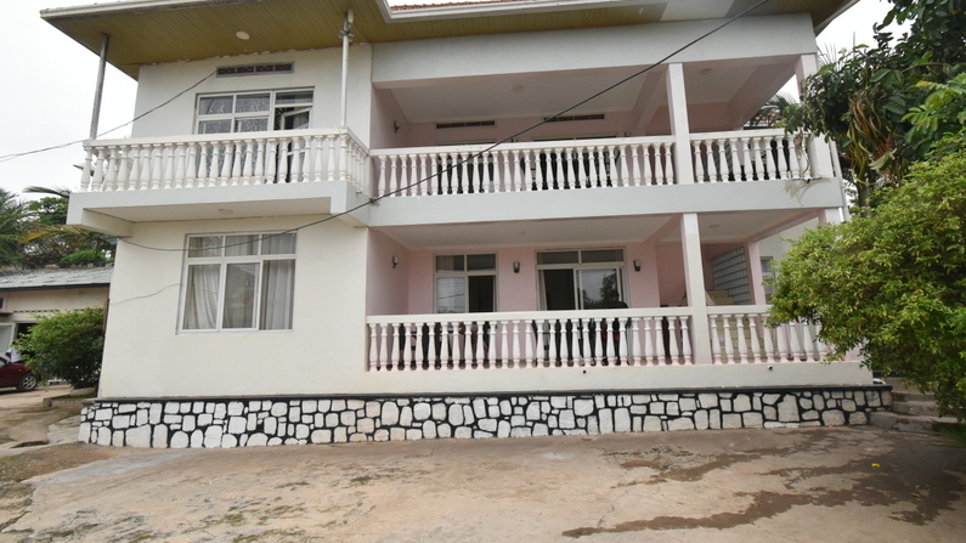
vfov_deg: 63.8
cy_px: 254
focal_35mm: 17
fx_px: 435
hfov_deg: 95.9
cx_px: 495
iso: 800
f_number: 8
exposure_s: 1/1500
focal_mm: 10
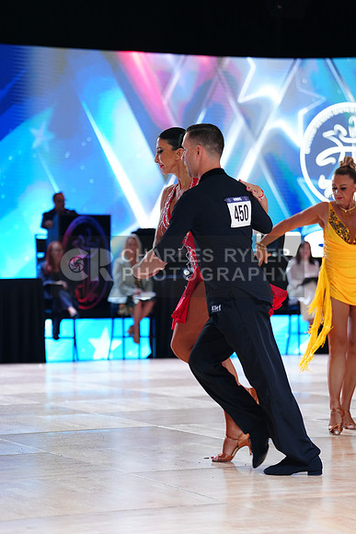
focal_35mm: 105
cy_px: 267
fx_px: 1556
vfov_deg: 19.5
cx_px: 178
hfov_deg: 13.0
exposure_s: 1/400
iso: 1000
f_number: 2.8
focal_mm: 105
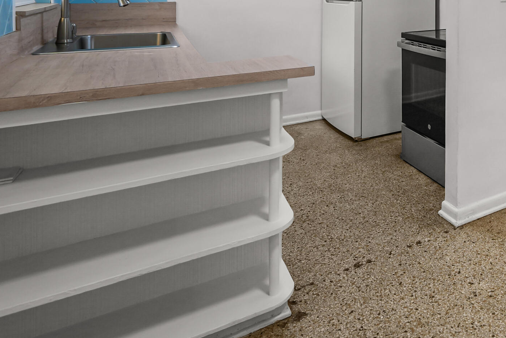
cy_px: -9
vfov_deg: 36.4
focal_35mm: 32
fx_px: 450
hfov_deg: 51.5
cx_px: 460
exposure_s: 1/30
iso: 125
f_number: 4
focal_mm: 10
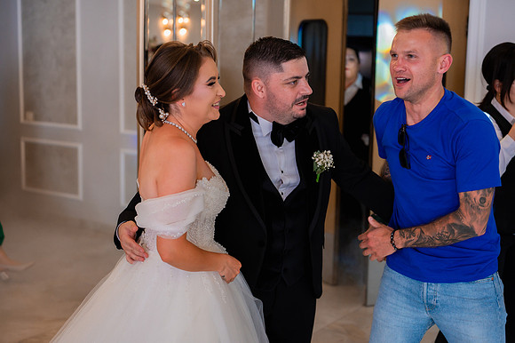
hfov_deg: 37.5
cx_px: 258
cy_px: 172
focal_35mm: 53
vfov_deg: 25.5
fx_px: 758
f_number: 2.8
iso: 2500
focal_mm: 53
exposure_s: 1/320
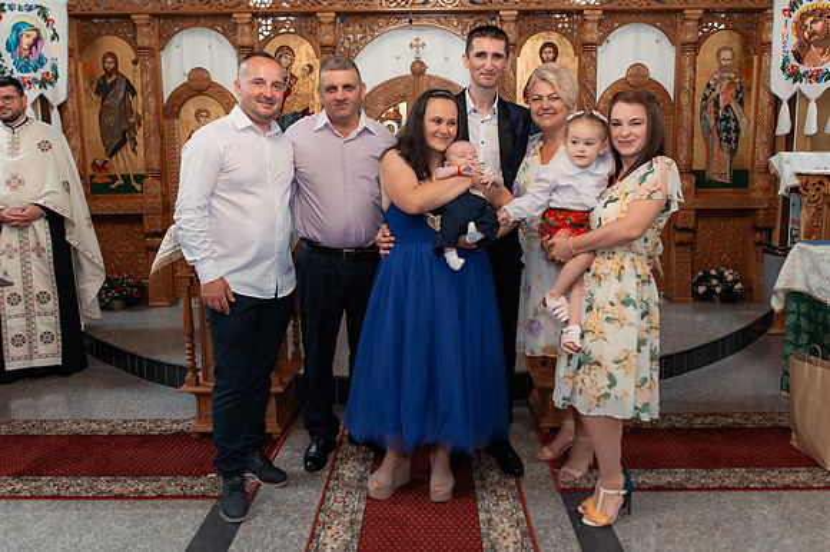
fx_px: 678
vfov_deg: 44.1
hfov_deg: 62.9
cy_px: 224
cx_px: 432
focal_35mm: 29
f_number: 3.5
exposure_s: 1/250
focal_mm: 24
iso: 2500
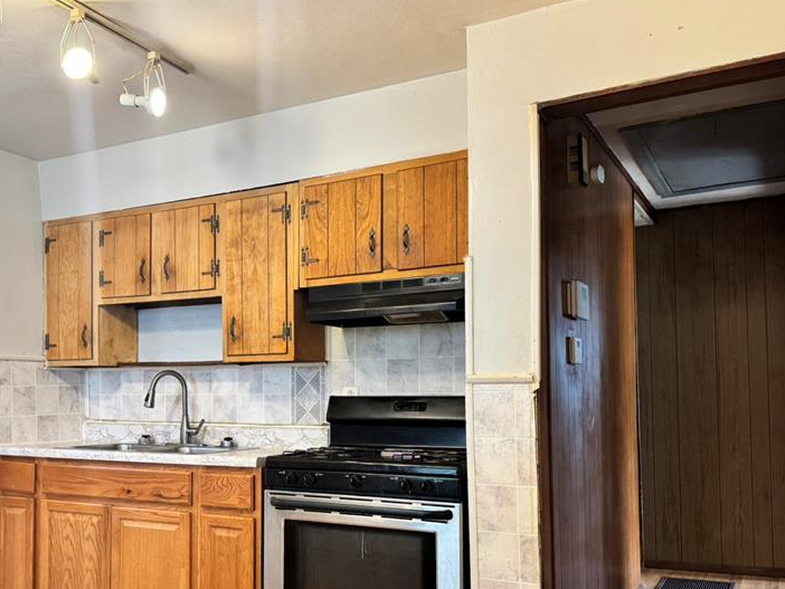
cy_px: 381
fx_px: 794
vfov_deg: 40.3
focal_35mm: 35
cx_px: 274
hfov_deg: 51.8
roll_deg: +0.2
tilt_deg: +1.7
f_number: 1.78
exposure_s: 1/120
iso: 125
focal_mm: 6.76
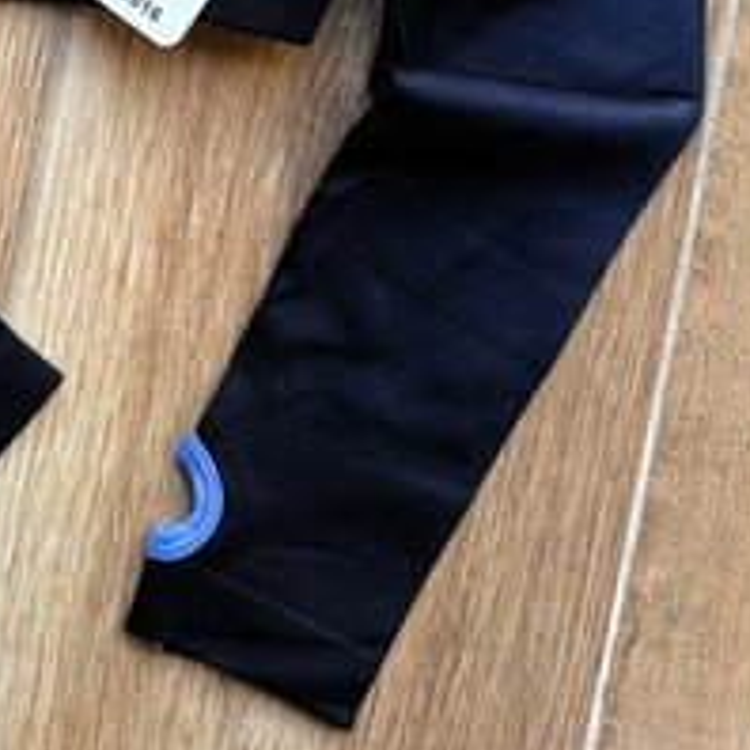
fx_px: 1397
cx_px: 42
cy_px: -206
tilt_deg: -85.0
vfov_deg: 26.0
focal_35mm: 57
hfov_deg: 28.6
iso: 100
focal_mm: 6.76
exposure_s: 1/121
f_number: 1.78
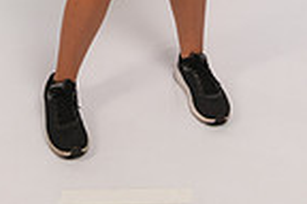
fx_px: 640
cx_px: 109
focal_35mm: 75
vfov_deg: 13.9
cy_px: -259
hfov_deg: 26.9
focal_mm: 24
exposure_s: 1/125
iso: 200
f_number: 7.1
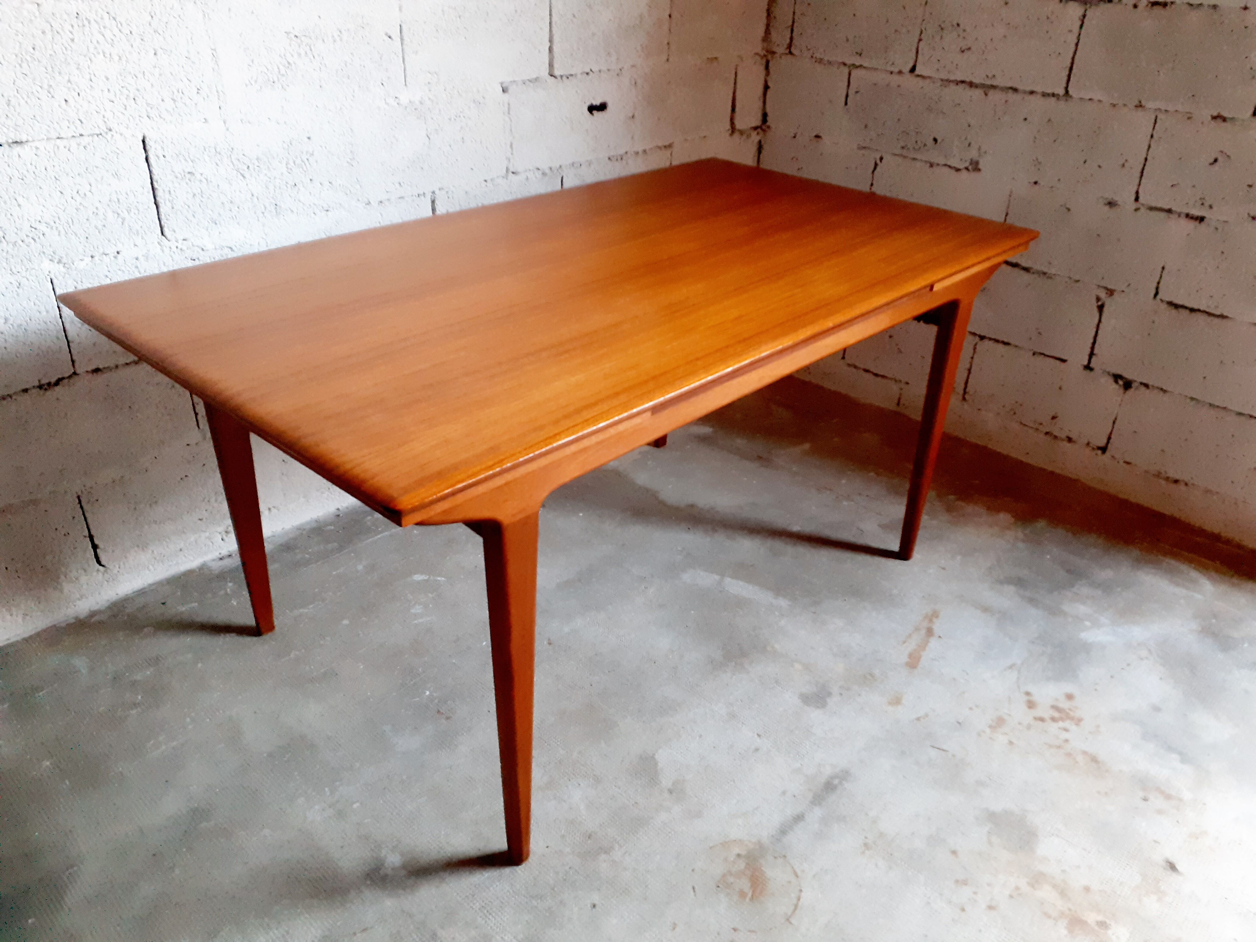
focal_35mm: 27
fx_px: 980
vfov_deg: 51.4
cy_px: 471
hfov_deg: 65.3
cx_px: 628
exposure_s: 1/25
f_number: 1.9
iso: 250
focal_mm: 3.6
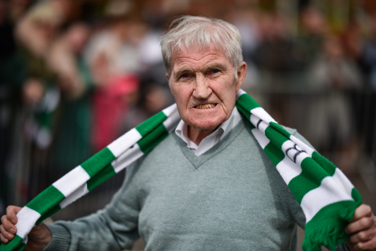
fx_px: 1097
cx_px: 188
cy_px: 126
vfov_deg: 13.0
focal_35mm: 105
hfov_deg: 19.5
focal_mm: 105
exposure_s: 1/8000
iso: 64
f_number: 1.6
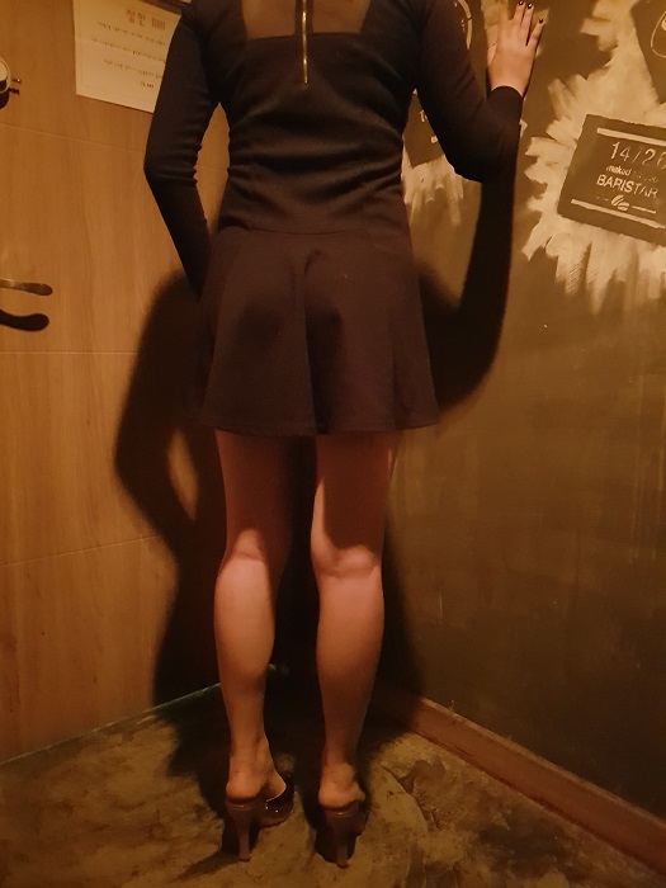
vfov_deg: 67.3
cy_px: 444
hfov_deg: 53.1
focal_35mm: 26
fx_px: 667
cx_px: 333
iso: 1250
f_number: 1.7
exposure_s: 1/4
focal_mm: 4.2
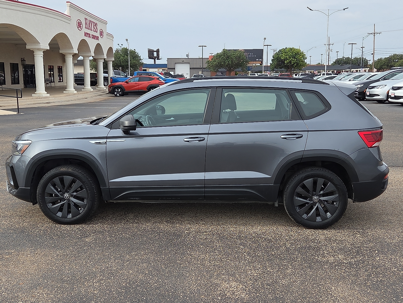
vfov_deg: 36.0
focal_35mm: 40
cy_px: 152
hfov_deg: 46.8
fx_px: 466
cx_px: 202
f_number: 1.8
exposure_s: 1/3333
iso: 76
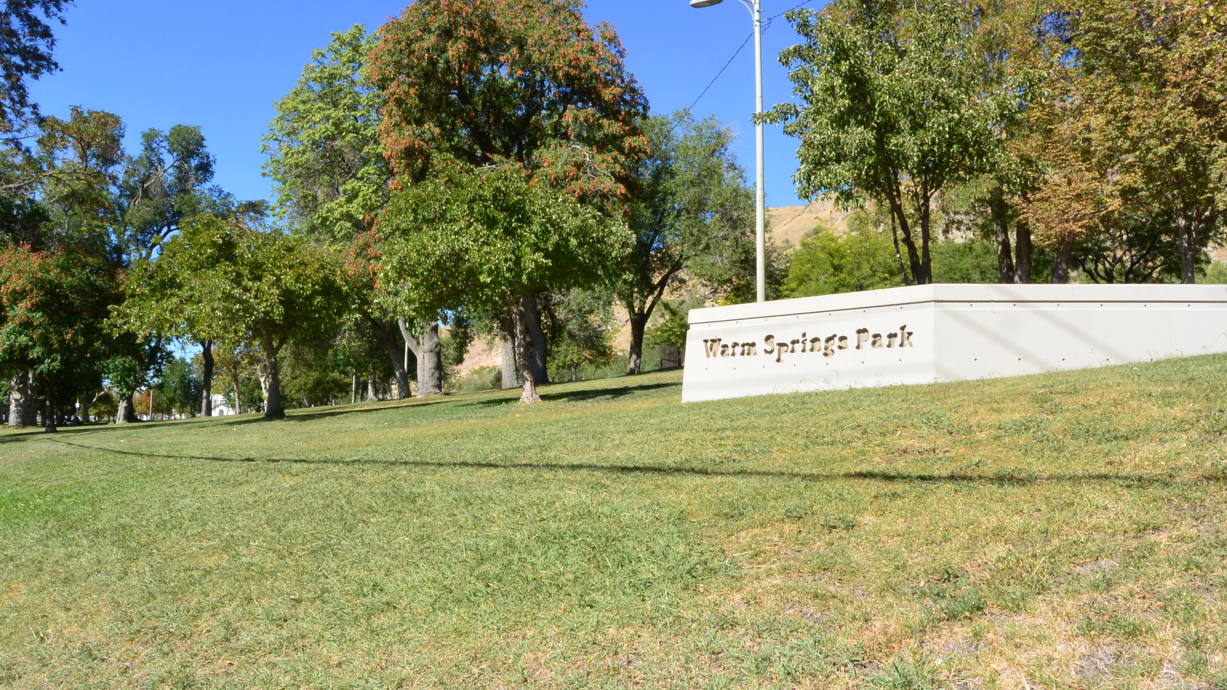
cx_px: 605
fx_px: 943
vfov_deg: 40.0
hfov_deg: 66.1
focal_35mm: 29
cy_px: 285
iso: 200
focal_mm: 10
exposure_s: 1/100
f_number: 16
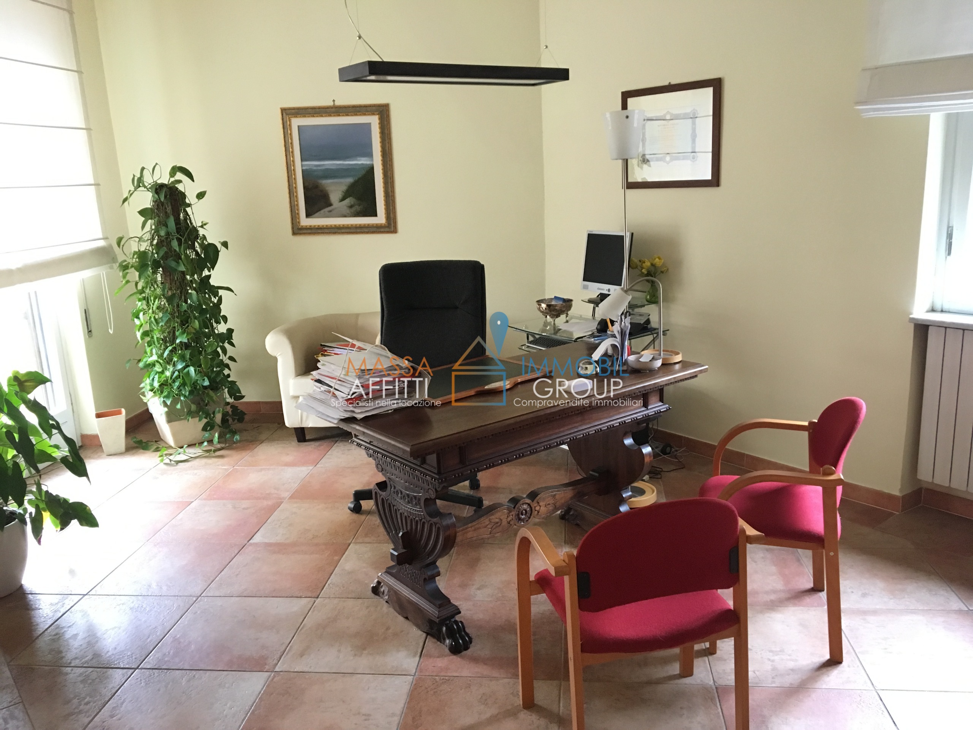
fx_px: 815
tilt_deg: -13.5
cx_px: 486
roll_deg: +1.6
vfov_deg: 48.2
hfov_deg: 61.7
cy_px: 365
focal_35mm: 29
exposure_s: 1/25
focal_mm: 4.15
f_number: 2.2
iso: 200
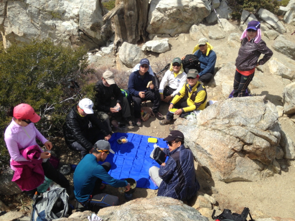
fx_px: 281
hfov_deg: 55.4
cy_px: 110
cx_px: 148
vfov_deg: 42.9
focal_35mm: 33
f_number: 2.4
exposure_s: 1/1506
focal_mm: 4.12
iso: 50
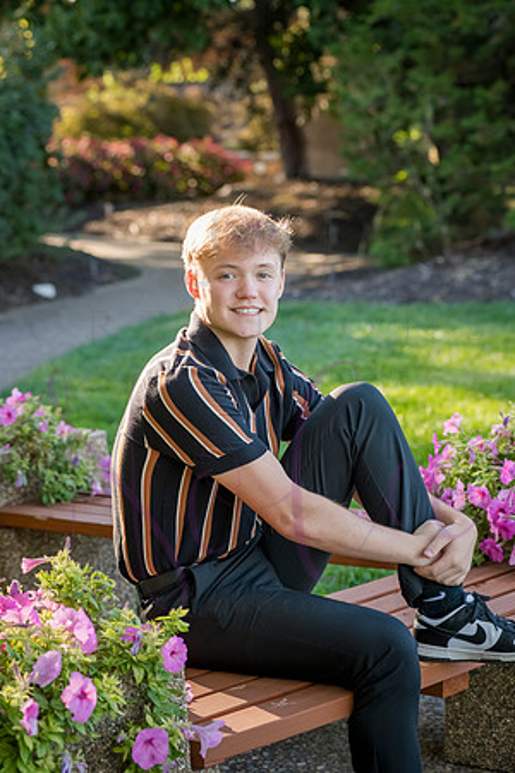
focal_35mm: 100
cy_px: 386
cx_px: 258
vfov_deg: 20.4
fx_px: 2146
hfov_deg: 13.7
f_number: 6.3
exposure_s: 1/400
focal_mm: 100
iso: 800
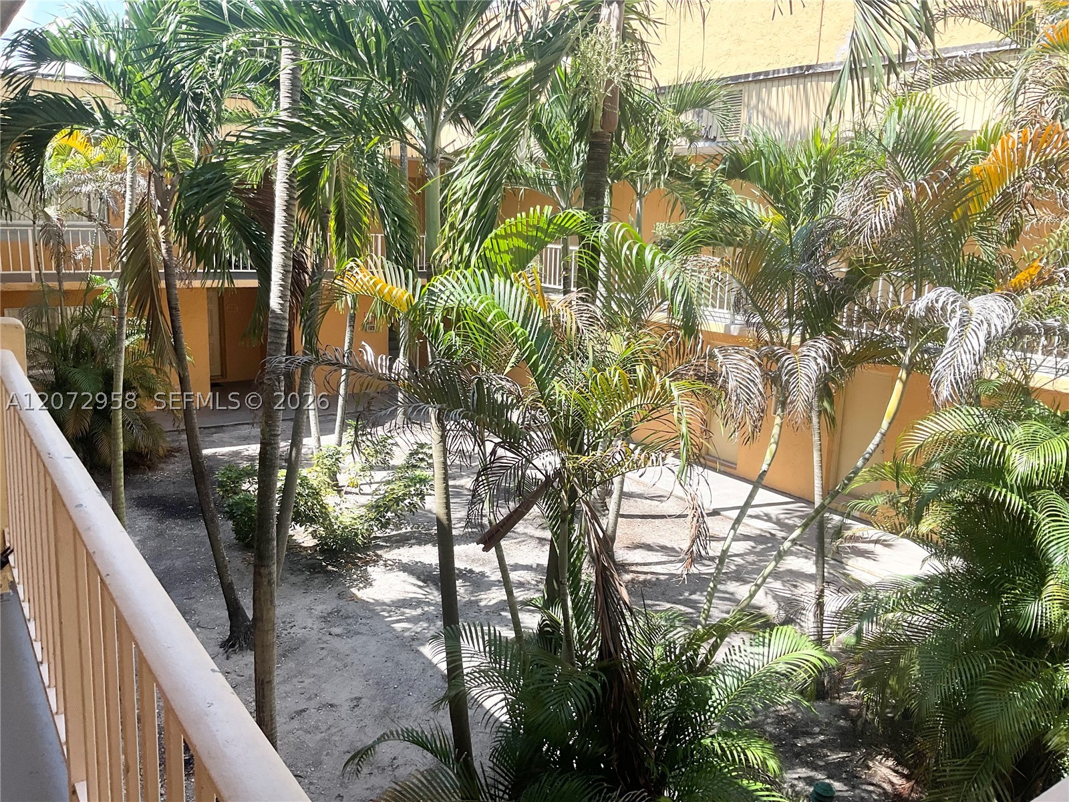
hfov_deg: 61.7
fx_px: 896
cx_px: 534
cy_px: 401
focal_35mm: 29
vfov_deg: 48.2
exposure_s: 1/524
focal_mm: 3
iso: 16
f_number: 1.8
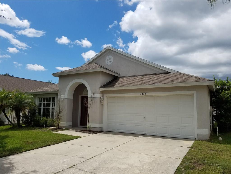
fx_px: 174
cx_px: 116
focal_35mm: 26
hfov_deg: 67.3
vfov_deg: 53.1
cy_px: 87
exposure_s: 1/5696
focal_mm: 4.2
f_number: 1.7
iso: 50
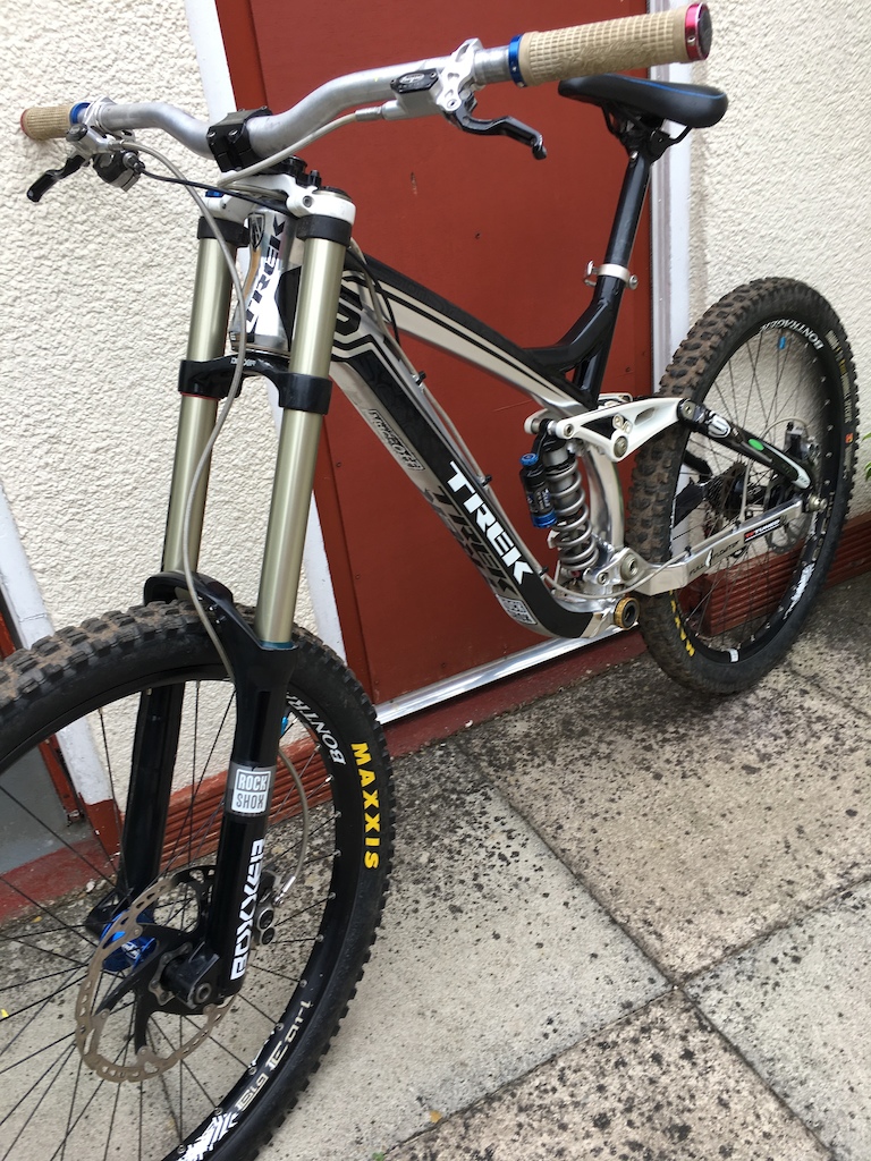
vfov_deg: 61.7
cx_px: 436
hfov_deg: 48.2
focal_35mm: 29
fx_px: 973
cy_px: 580
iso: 25
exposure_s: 1/100
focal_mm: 4.15
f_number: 2.2
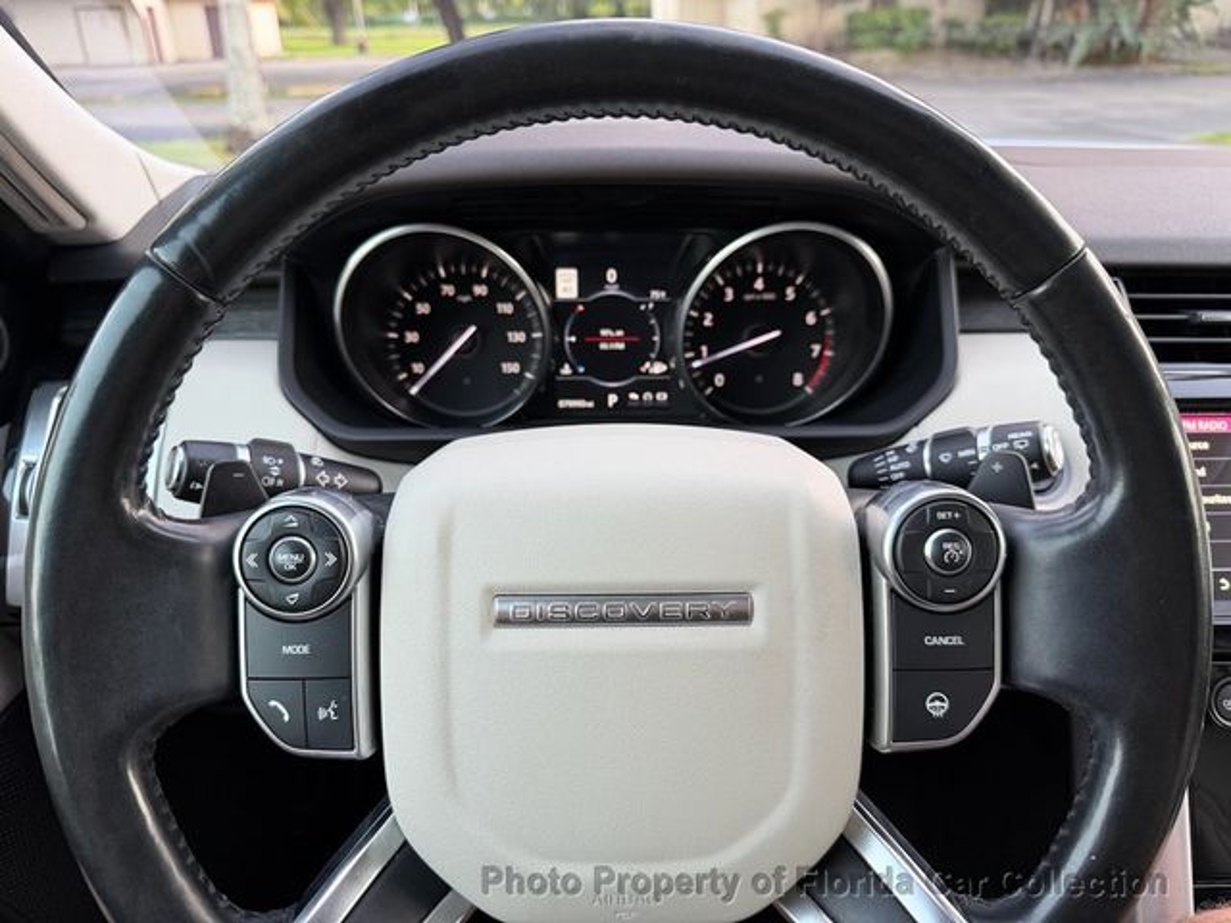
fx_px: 853
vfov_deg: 56.8
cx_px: 616
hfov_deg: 71.6
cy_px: 462
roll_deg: +0.8
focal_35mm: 24
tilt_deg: -26.7
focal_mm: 6.76
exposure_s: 1/60
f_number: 1.78
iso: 320
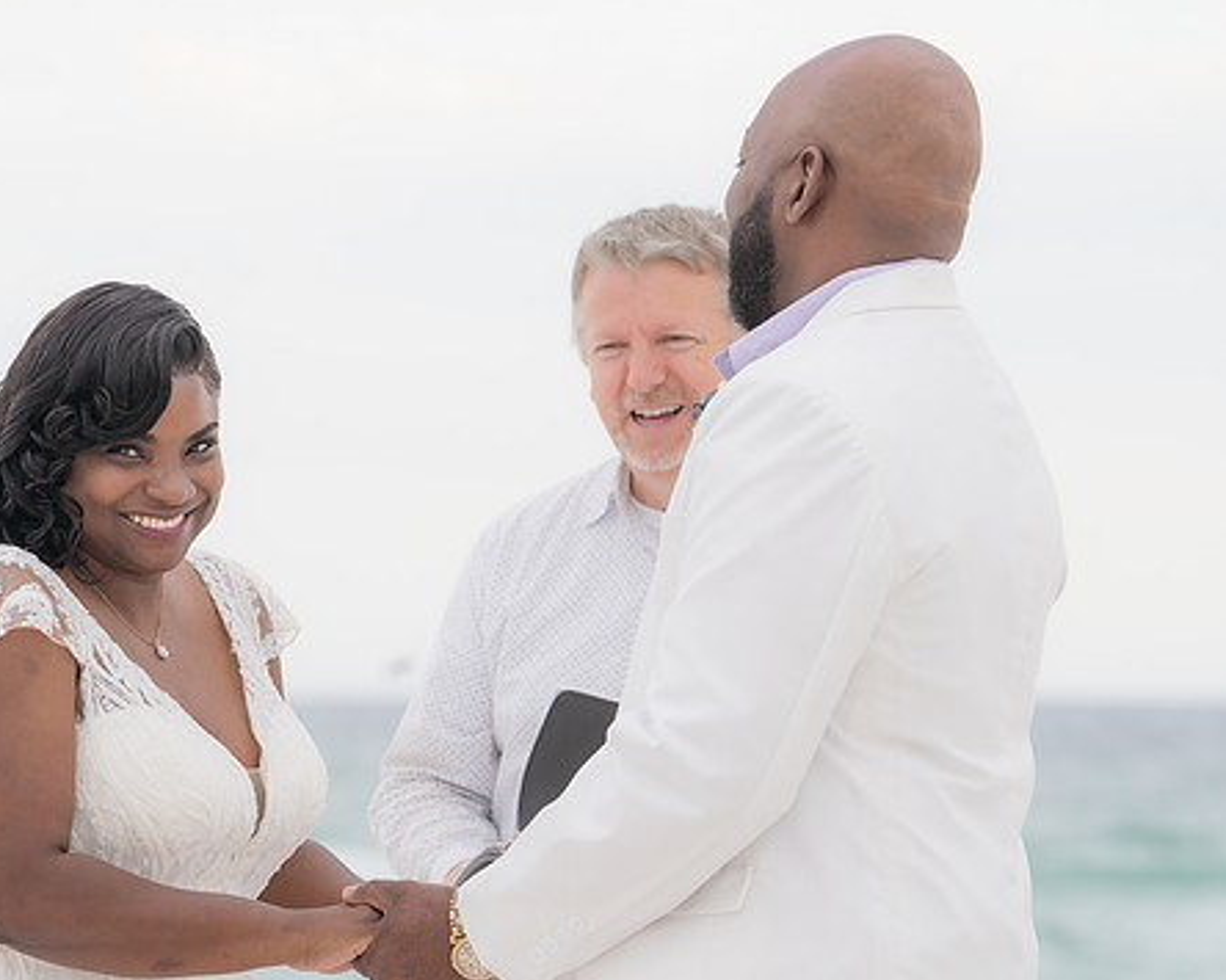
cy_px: 473
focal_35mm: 270
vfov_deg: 5.7
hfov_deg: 7.2
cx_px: 553
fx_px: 9795
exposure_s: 1/320
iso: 640
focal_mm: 198
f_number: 7.1
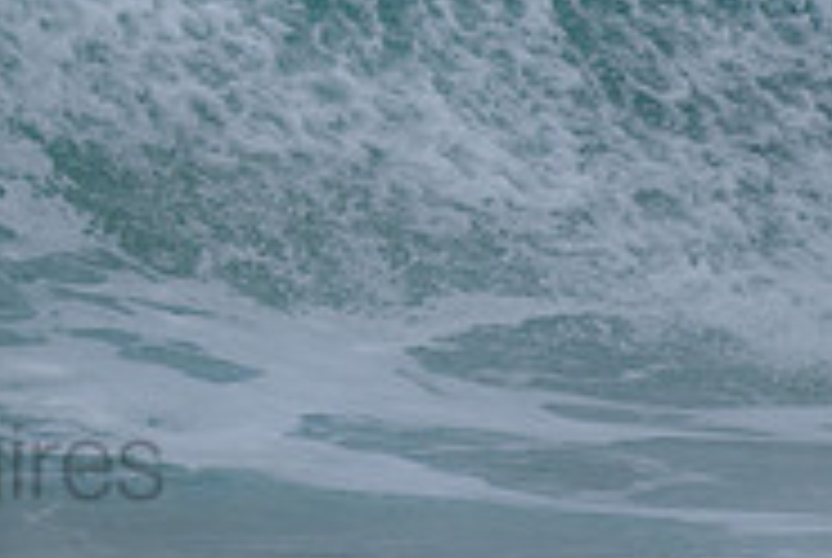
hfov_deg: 1.1
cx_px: -478
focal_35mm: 1916
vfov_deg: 0.7
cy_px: -334
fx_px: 44351
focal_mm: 500
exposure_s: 1/2000
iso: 320
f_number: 5.6
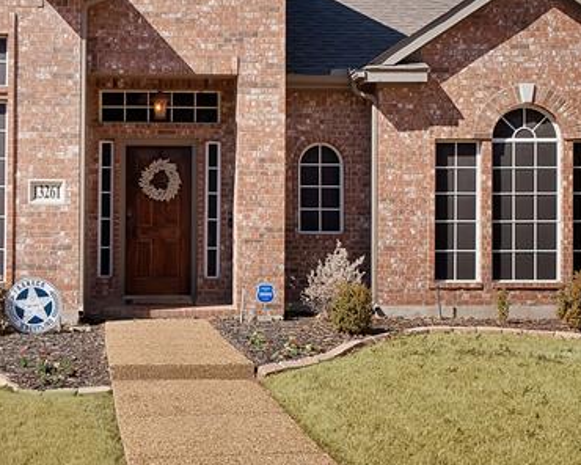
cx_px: 171
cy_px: 222
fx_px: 894
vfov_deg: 29.1
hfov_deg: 35.5
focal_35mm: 52
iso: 640
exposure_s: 1/400
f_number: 9
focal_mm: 20
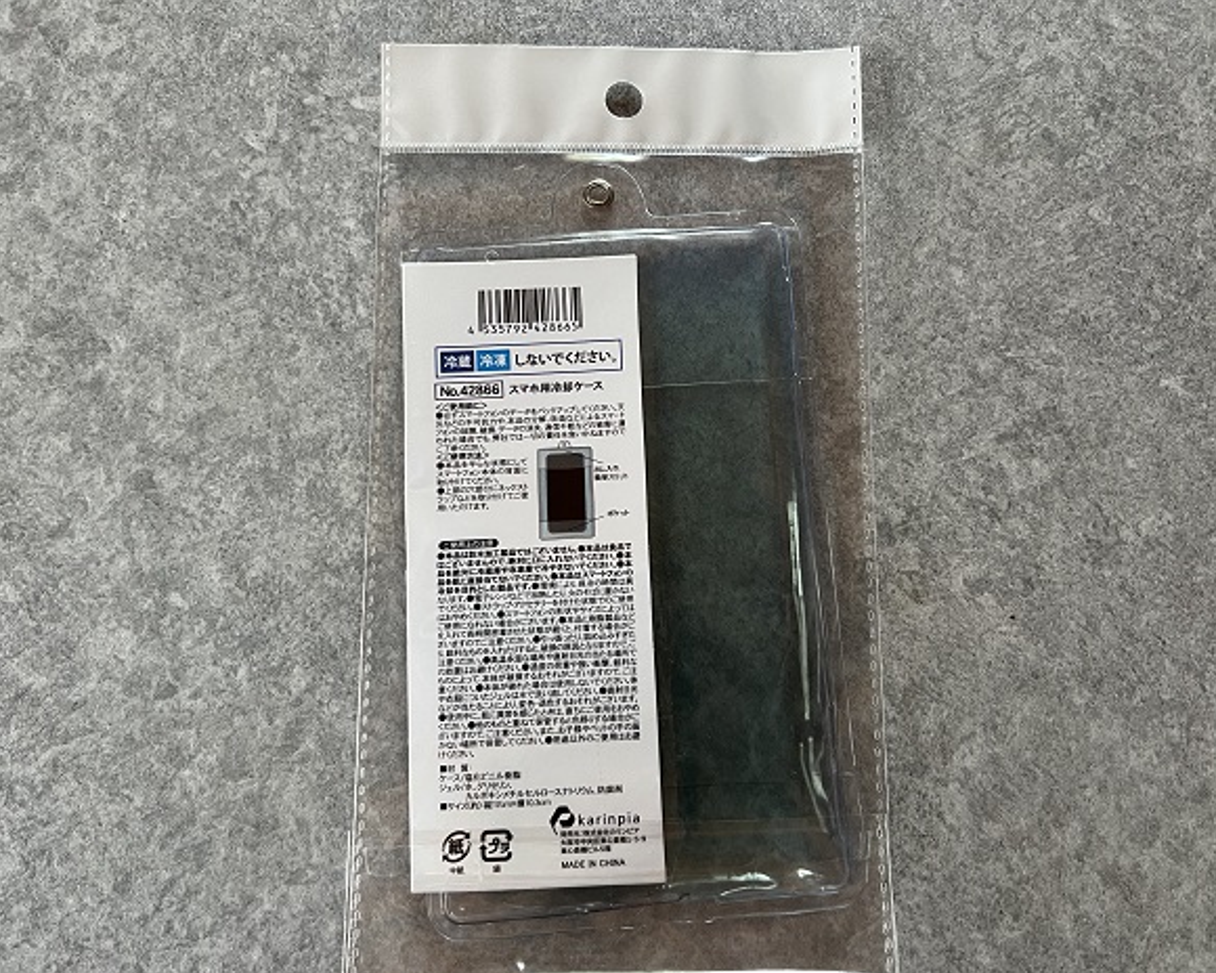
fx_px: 1008
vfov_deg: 51.5
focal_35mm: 28
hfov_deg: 62.2
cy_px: 501
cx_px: 635
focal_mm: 5.7
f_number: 1.5
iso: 200
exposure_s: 1/60
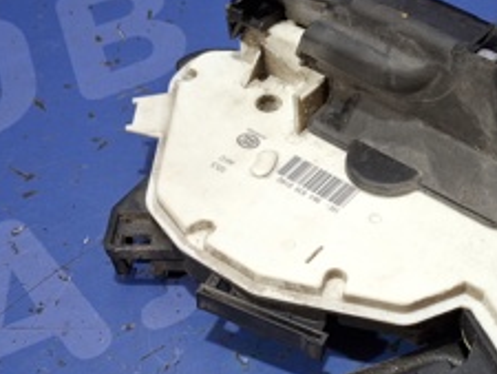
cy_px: 202
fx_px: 1020
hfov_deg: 27.0
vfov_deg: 20.7
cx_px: 382
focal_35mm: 71
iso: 125
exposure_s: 1/50
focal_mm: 4.69
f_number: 1.8
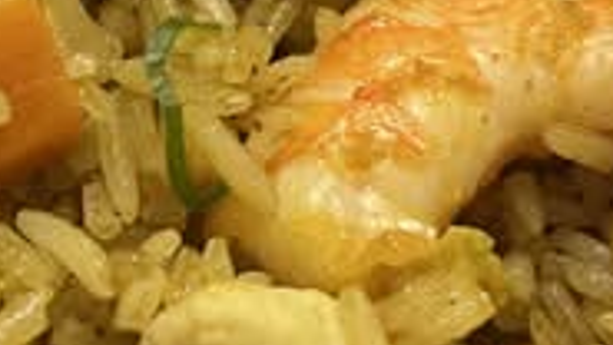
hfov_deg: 23.2
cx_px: 96
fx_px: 1463
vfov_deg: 13.3
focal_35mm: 90
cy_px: 13
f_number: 1.6
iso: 160
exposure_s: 1/60
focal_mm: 5.1
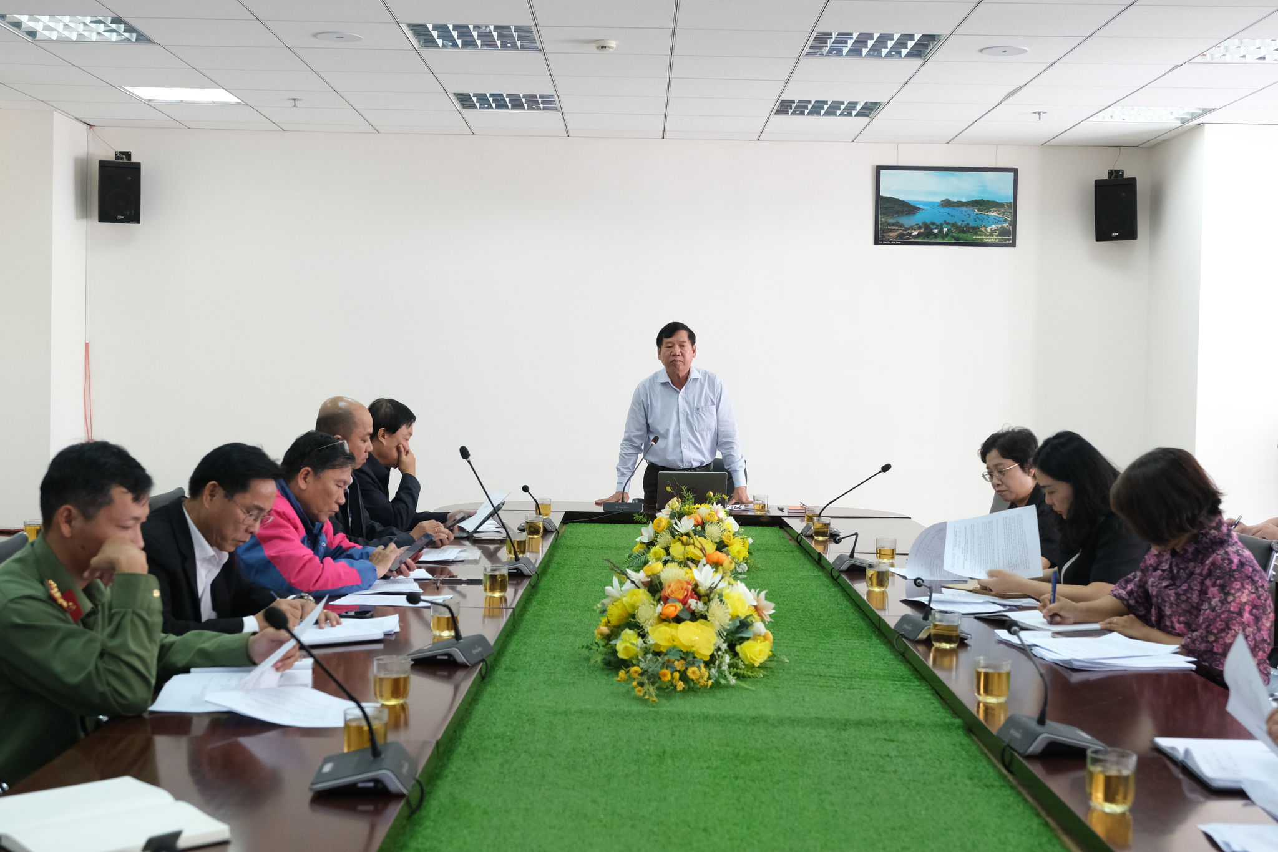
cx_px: 639
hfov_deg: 44.5
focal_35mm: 44
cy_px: 426
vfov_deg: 30.5
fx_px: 1562
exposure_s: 1/200
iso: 2500
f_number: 4
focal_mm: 29.2
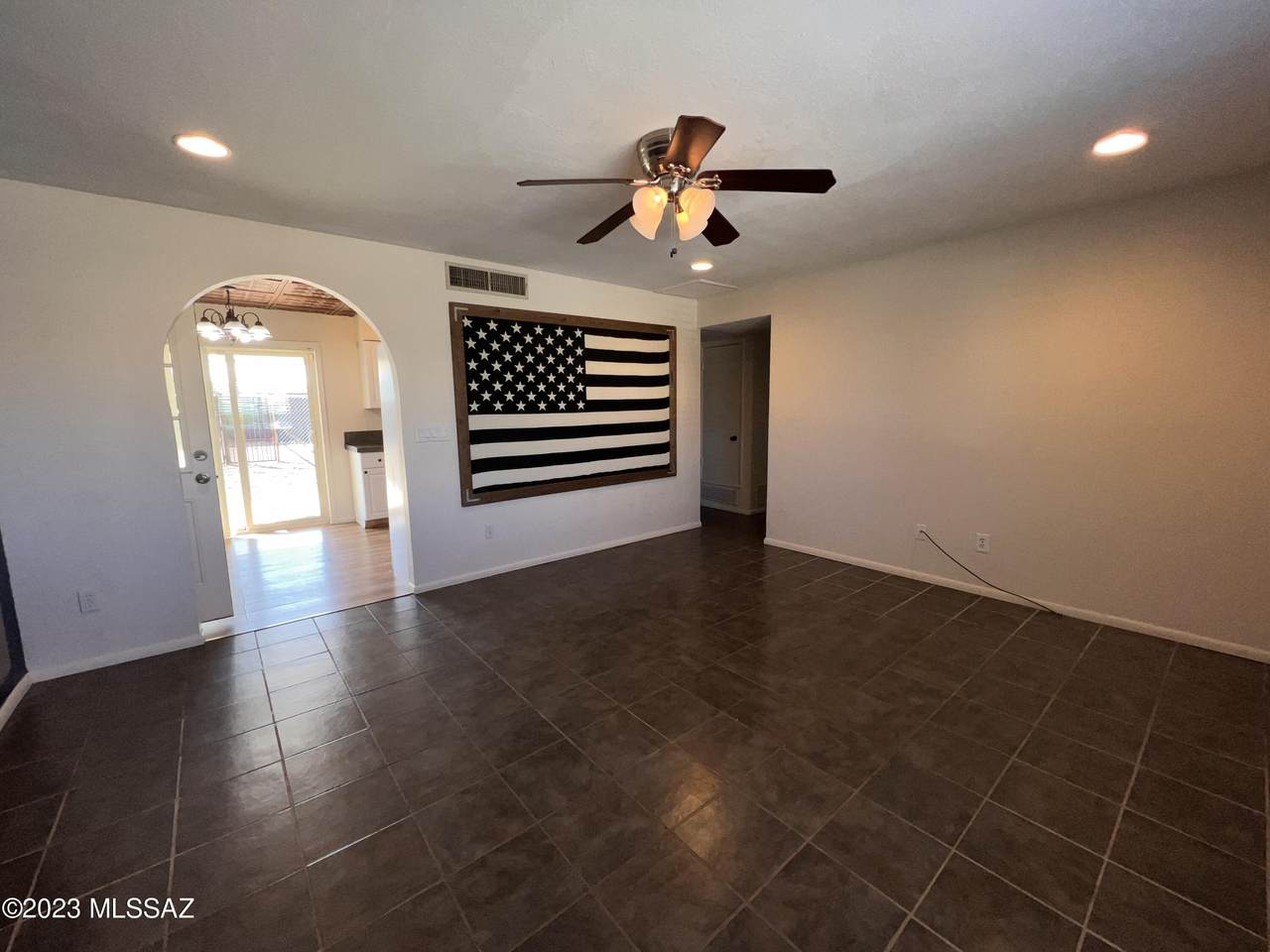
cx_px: 635
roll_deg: +1.2
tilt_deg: -8.6
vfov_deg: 89.9
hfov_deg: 106.2
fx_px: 477
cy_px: 476
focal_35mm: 13
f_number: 1.8
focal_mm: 1.57
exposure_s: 1/93
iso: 64
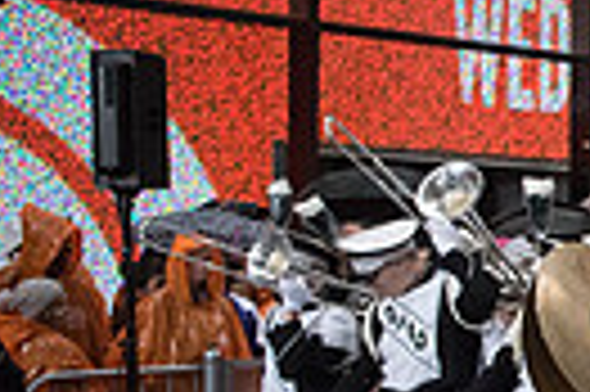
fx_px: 2030
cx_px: 1112
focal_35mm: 124
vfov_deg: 11.0
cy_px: 309
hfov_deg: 14.3
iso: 10000
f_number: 2.8
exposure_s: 1/4000
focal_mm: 28
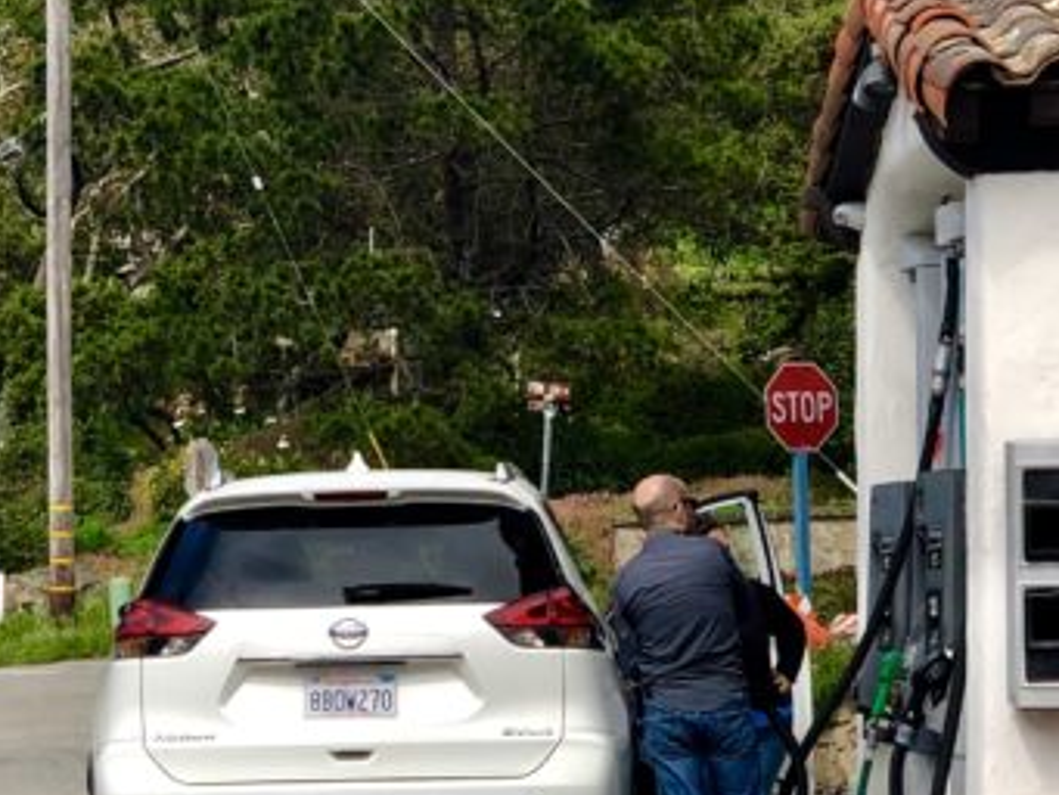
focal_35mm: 156
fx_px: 4774
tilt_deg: +6.2
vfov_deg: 9.5
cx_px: 220
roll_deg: -1.1
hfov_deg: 12.6
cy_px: 214
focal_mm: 6
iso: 16
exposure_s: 1/827
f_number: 2.4
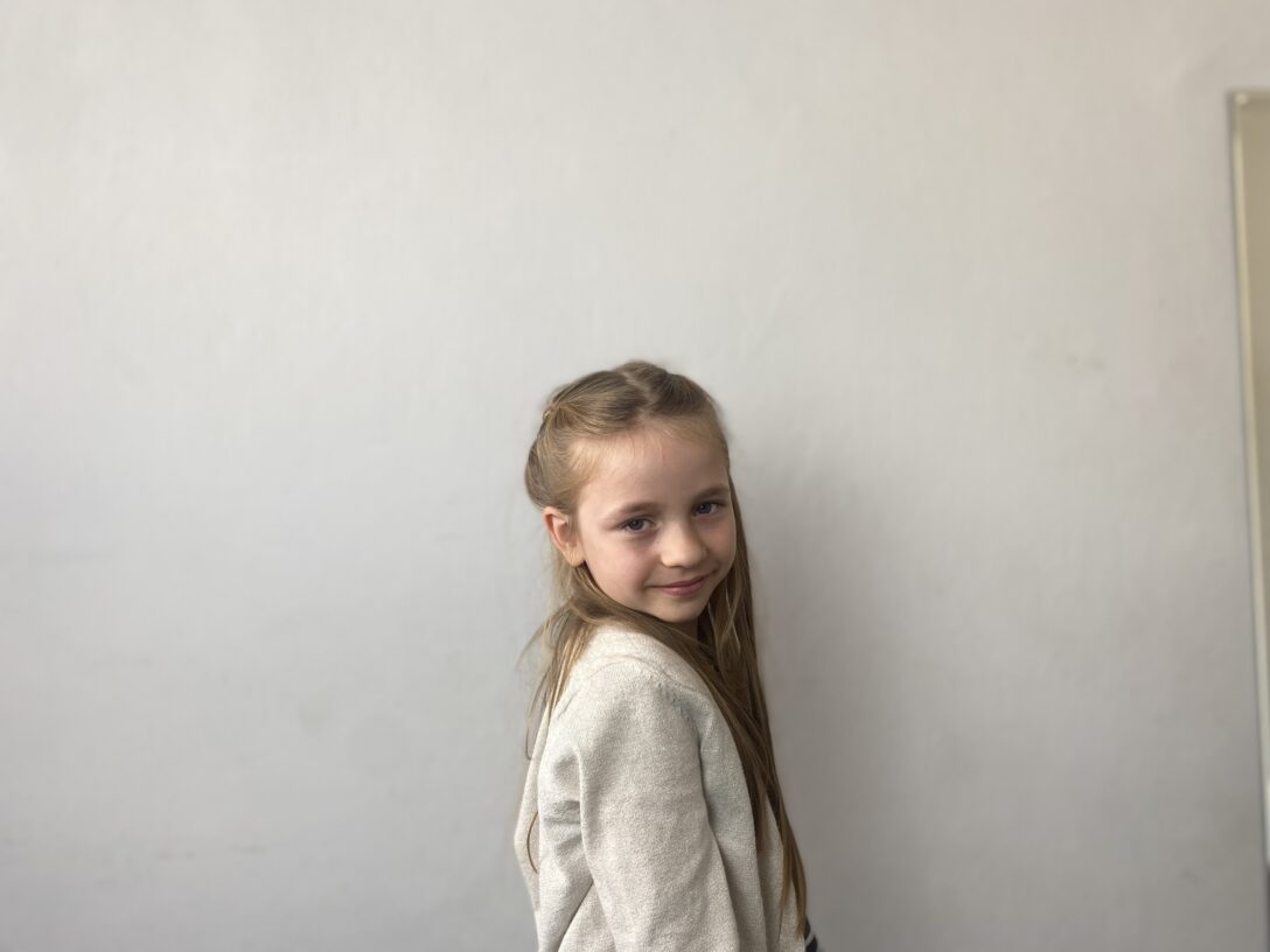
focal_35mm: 26
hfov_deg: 67.3
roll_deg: +1.8
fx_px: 954
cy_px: 476
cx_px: 635
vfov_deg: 53.1
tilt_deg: +1.0
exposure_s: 1/100
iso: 50
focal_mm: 4.25
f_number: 1.8
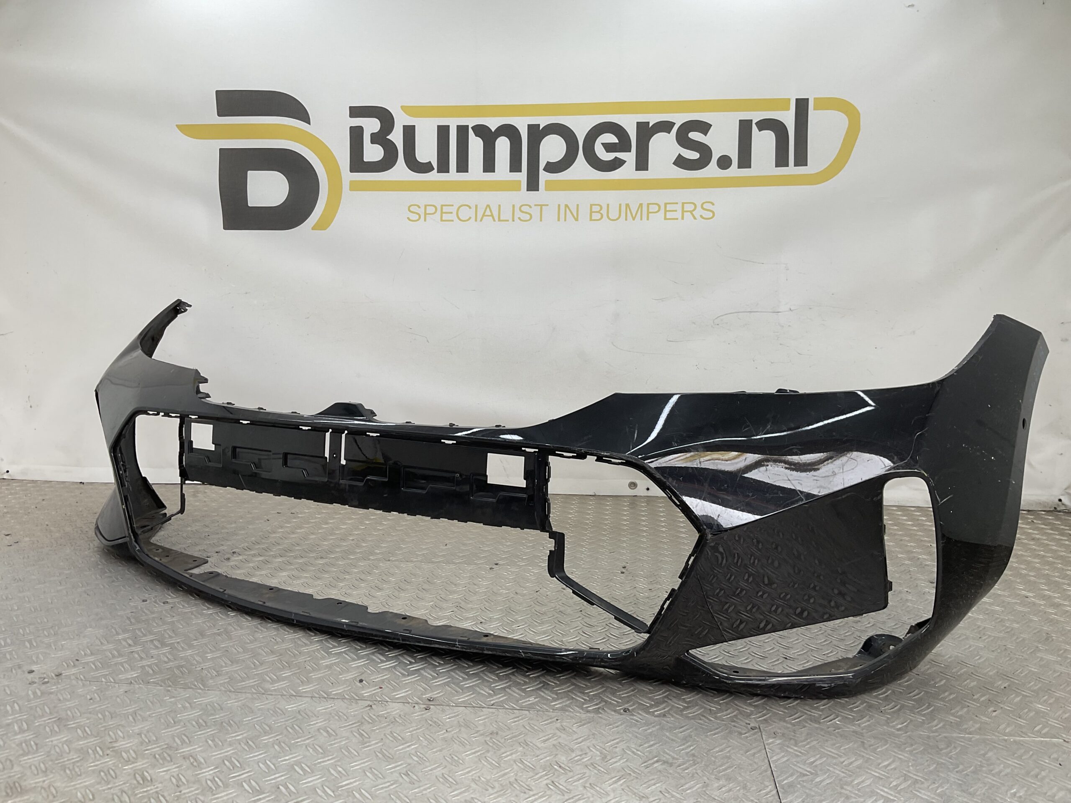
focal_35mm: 29
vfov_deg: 48.2
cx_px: 536
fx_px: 897
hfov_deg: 61.7
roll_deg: -1.4
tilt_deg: -7.0
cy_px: 402
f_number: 1.8
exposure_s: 1/139
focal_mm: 3
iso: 16
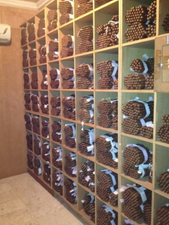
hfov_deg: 39.6
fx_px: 235
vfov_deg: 51.4
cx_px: 86
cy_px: 115
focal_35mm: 36
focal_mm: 4.28
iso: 640
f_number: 2.4
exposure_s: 1/16
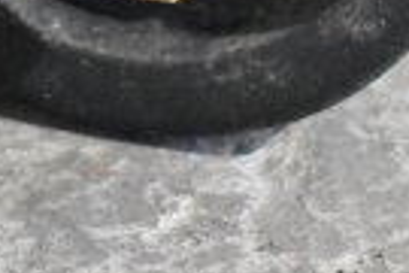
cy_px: -253
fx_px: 3533
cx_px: 30
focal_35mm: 311
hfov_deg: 6.6
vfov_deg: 4.4
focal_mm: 46
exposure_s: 1/80
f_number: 5.3
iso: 11400
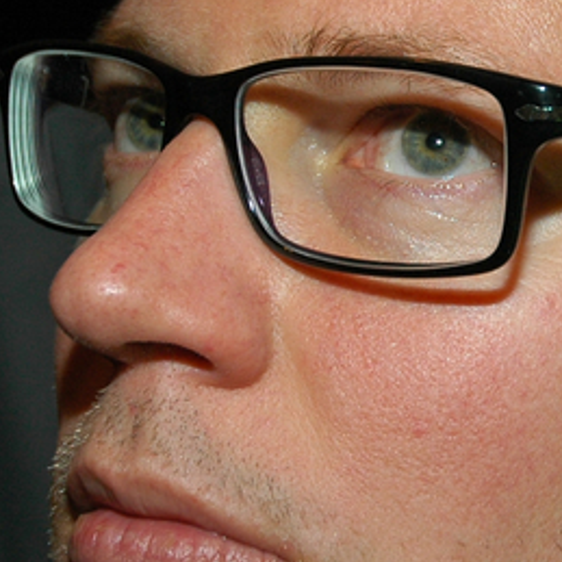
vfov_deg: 14.8
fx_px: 2167
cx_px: 506
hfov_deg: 14.6
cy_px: 216
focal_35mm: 118
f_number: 5
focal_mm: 24
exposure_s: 1/60
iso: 400
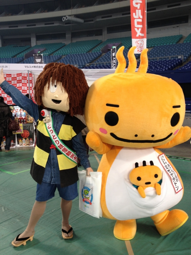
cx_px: 96
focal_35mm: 35
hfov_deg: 40.7
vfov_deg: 52.6
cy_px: 128
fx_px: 257
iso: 64
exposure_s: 1/24
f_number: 2.4
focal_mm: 4.28
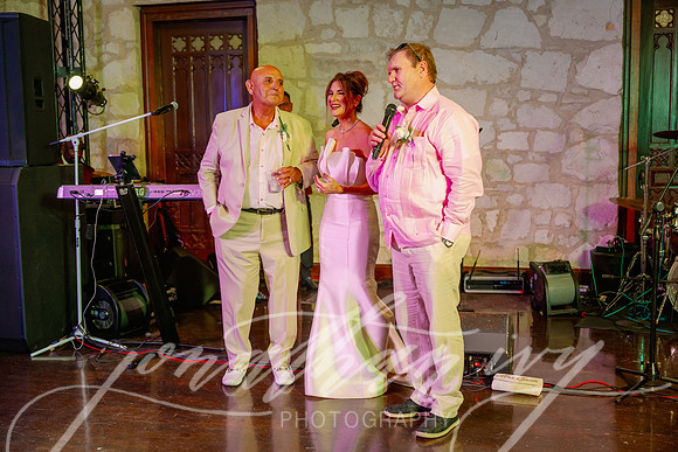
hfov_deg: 48.4
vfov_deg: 33.4
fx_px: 753
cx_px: 339
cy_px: 226
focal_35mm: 40
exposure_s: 1/200
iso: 1000
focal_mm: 40
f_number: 2.8
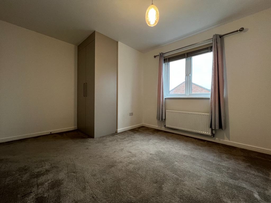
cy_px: 102
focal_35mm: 13
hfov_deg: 106.2
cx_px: 136
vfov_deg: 89.9
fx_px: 102
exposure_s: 1/100
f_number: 1.8
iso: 200
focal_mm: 1.57
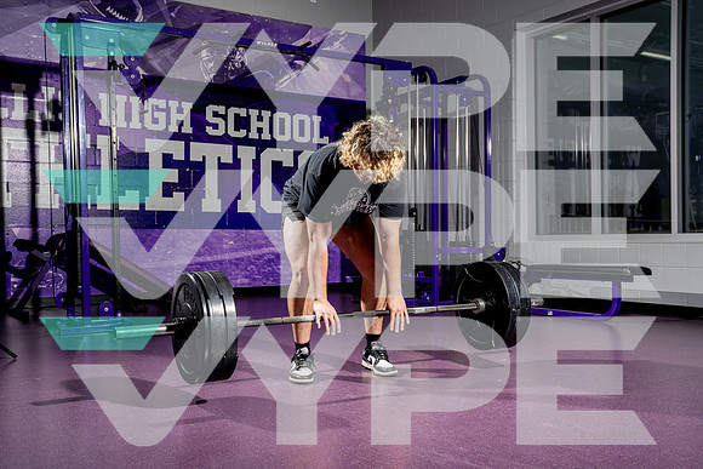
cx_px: 352
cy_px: 234
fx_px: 703
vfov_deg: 36.9
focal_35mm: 36
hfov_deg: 53.1
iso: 100
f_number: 8
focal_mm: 36
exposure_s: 1/250
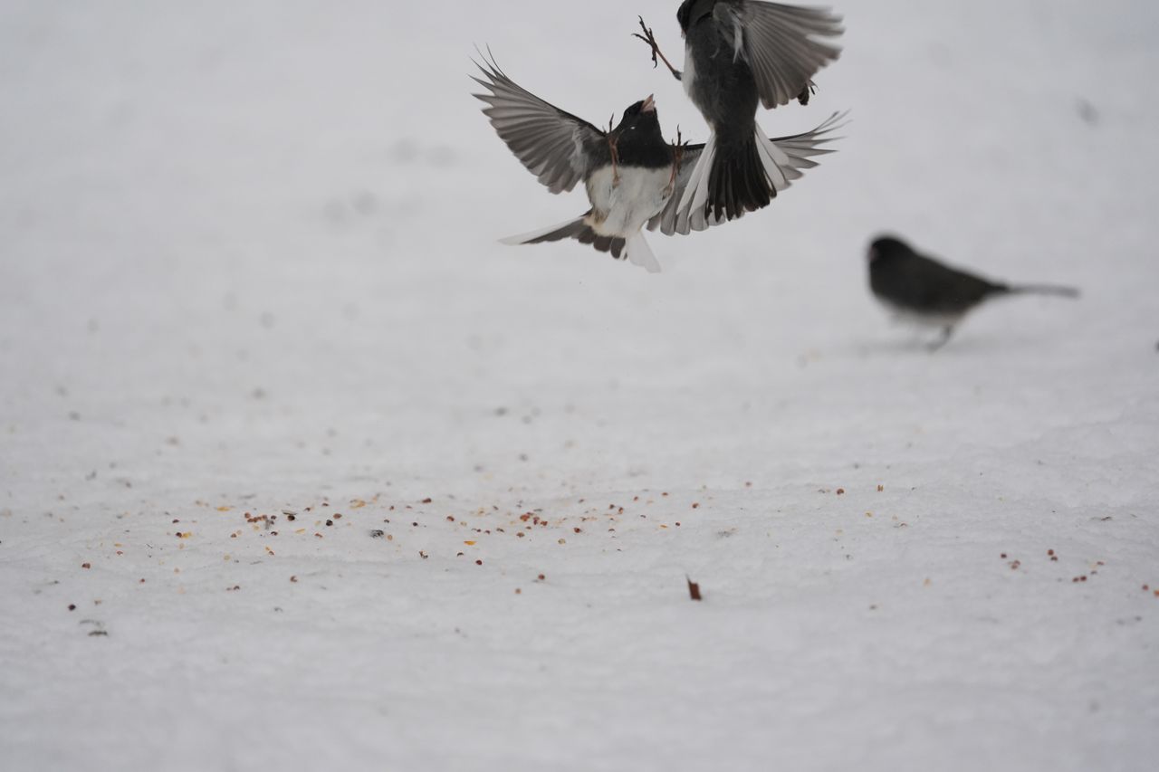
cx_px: 580
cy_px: 386
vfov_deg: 2.3
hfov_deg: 3.4
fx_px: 19313
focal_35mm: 600
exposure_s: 1/1600
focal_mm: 600
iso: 3200
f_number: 6.3
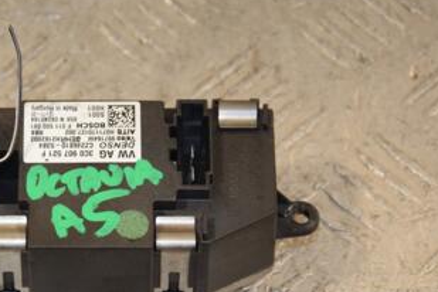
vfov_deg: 7.2
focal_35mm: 192
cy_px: 128
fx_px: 2336
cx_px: 130
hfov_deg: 10.7
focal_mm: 66
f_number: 5.6
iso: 800
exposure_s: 1/200
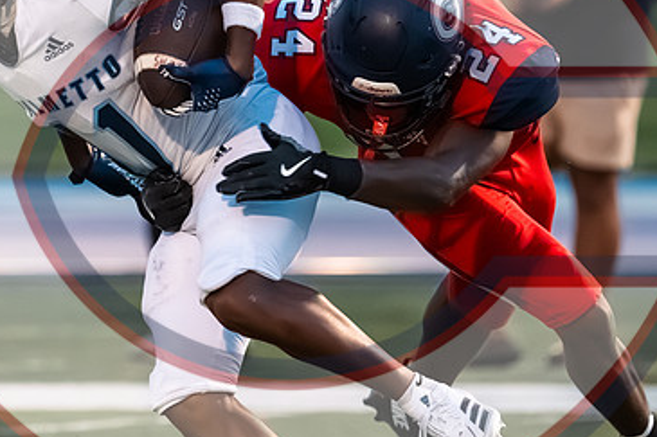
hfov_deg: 1.9
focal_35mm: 1084
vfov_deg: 1.3
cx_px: 62
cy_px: -12
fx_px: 19773
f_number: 4.5
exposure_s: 1/1600
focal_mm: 400
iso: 8000
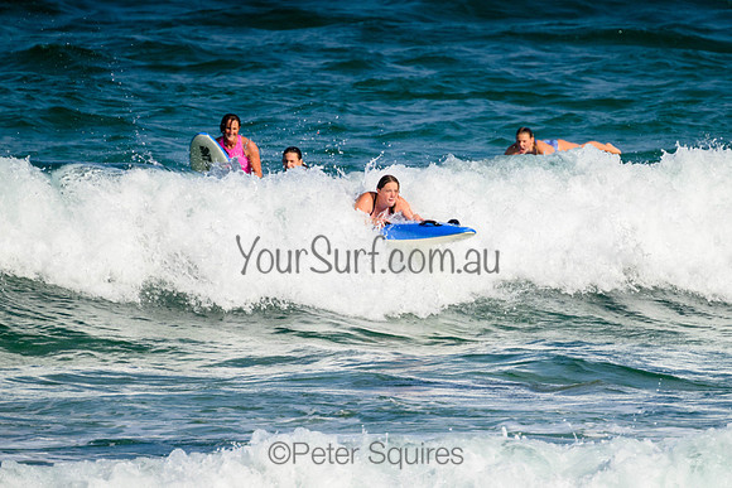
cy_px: 304
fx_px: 20282
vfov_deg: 1.4
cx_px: 456
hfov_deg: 2.1
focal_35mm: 997
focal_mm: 800
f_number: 11
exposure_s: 1/2000
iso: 720
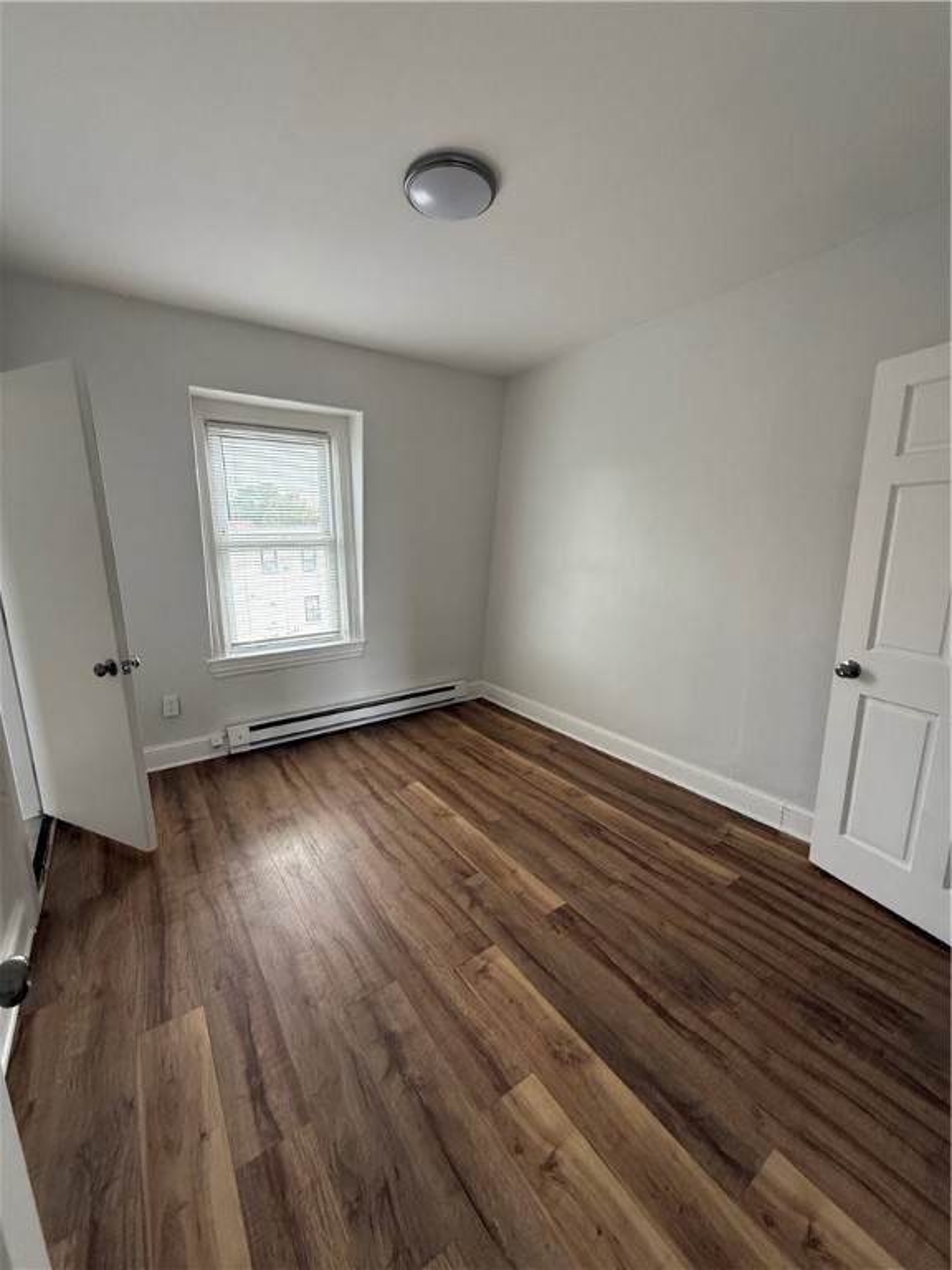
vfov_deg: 102.1
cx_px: 476
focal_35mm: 14
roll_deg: +0.5
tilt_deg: -12.1
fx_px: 513
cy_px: 635
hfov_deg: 85.7
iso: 250
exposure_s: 1/99
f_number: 2.2
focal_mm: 2.22
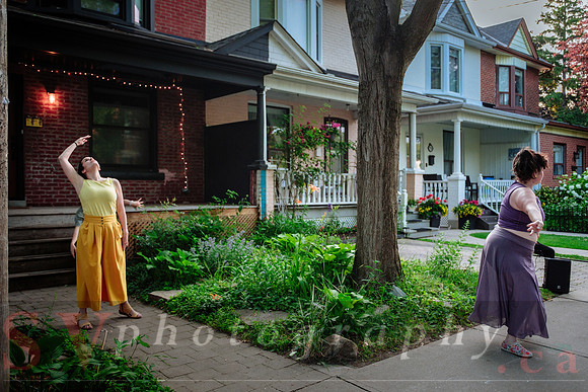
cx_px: 294
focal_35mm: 30
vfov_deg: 43.6
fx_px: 490
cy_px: 196
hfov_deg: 61.9
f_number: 1.8
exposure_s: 1/500
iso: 500
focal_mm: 20.3
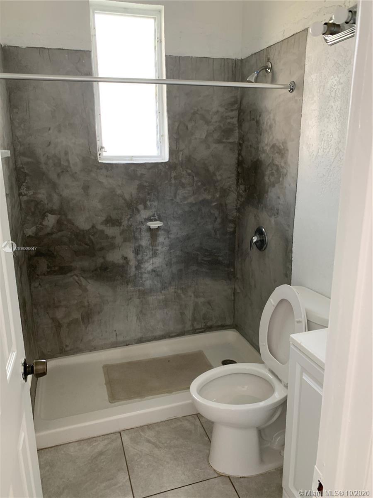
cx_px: 186
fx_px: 374
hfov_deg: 53.1
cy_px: 249
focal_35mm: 26
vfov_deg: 67.3
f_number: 1.8
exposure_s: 1/60
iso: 125
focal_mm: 4.25
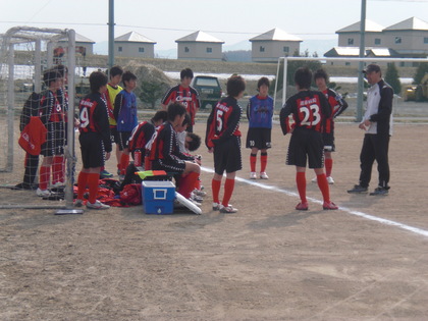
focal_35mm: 114
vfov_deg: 13.0
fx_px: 1410
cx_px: 214
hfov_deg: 17.3
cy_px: 160
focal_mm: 18.9
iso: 64
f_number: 5.9
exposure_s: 1/250
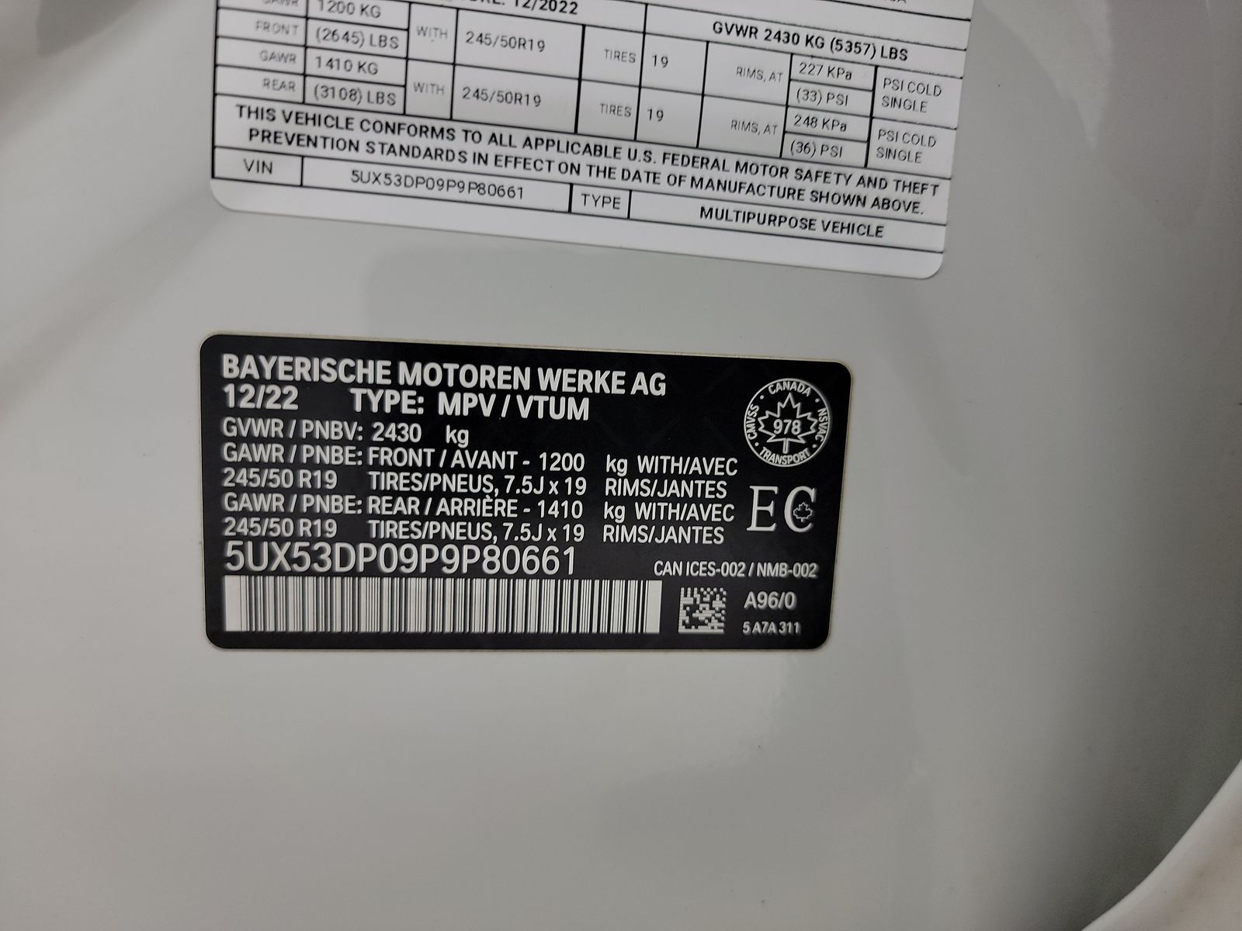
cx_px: 621
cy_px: 466
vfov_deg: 56.8
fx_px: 861
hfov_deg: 71.6
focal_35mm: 24
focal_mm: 6.7
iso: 87
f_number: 1.8
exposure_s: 1/59
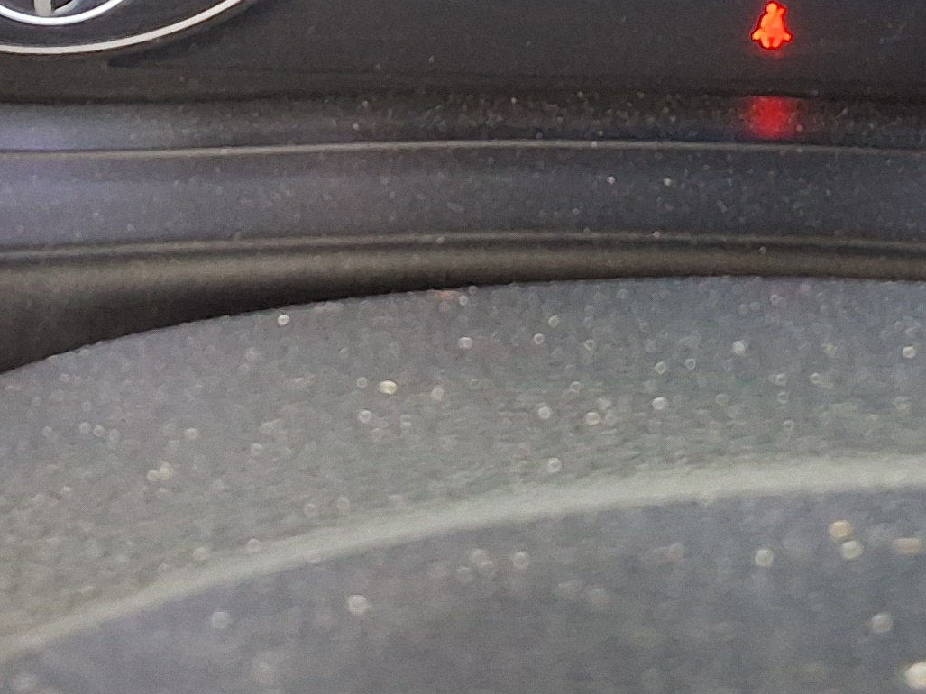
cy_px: -315
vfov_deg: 15.4
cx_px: 592
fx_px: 2381
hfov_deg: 22.0
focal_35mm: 89
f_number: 1.9
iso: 320
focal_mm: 2.91
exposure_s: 1/20
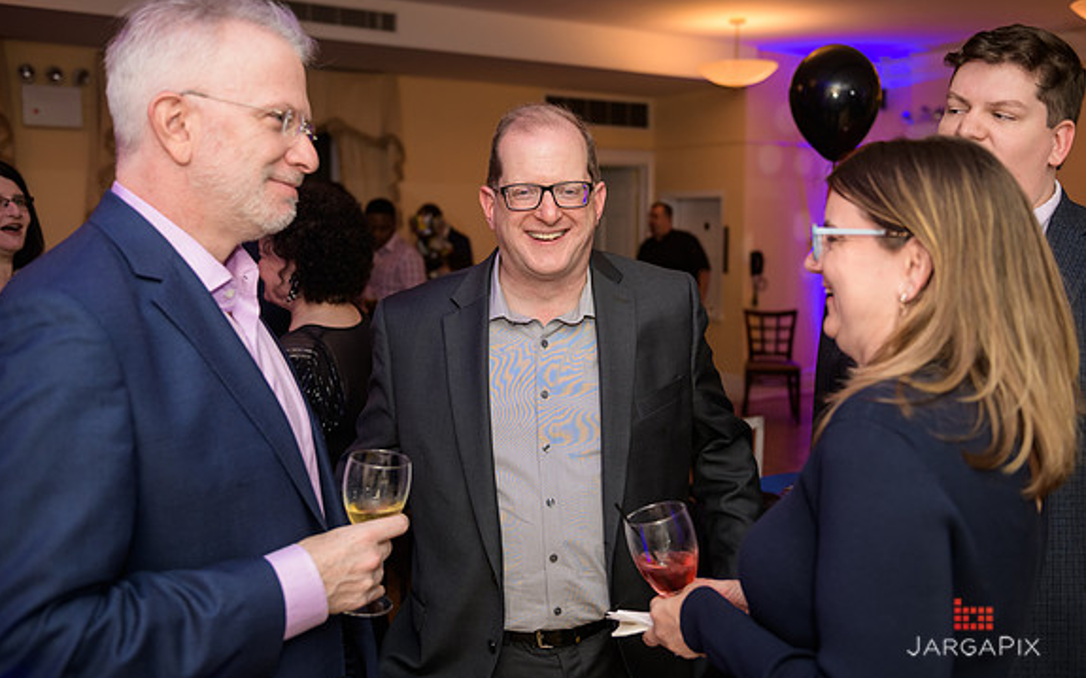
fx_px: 1065
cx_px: 540
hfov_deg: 54.0
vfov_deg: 35.3
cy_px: 331
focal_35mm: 36
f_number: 3.2
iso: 800
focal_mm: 35
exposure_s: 1/125
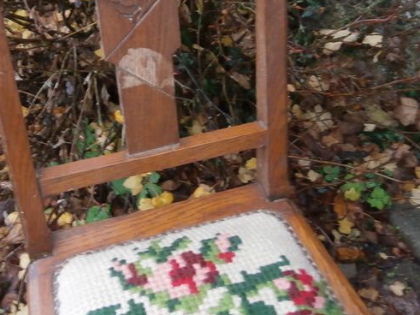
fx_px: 643
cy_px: 40
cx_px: 159
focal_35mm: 53
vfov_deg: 26.7
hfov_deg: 36.0
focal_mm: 4.7
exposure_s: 1/30
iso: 100
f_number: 2.8
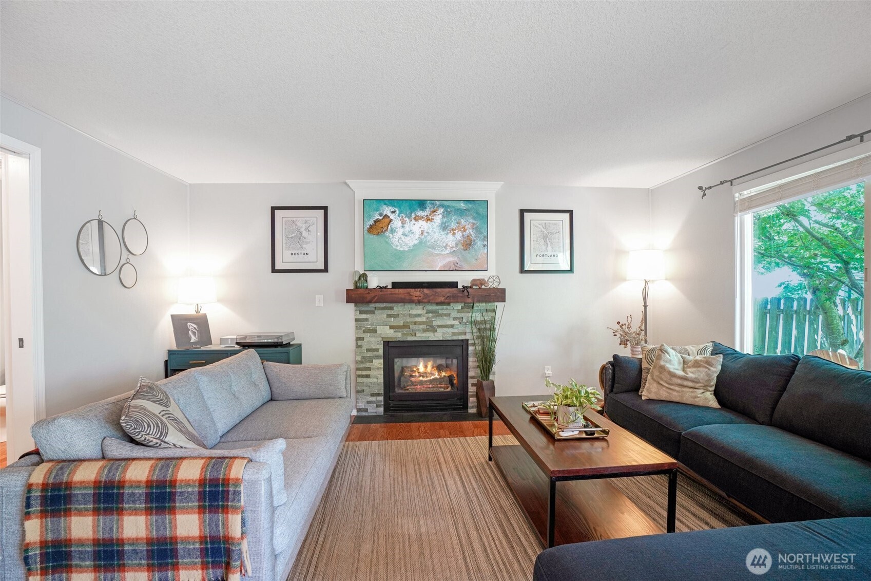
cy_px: 290
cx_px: 436
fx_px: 387
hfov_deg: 96.7
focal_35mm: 16
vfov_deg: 73.7
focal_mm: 16
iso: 400
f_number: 8
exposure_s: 1/5
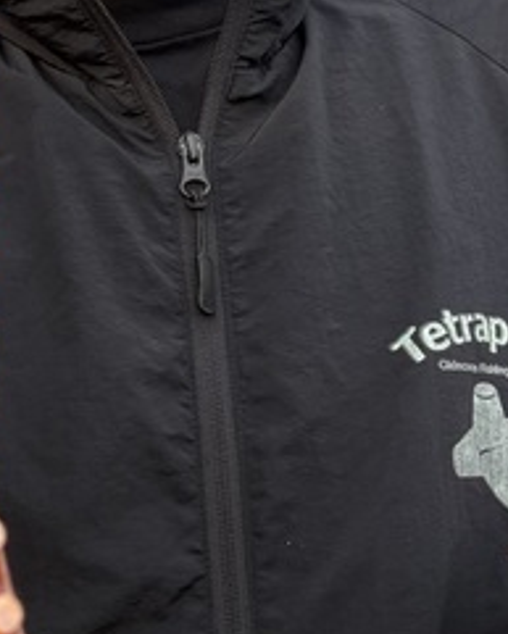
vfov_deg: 21.2
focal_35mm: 90
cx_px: -32
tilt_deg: -5.3
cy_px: 237
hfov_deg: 16.6
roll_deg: +5.0
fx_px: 1690
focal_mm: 5.96
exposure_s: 1/660
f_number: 1.6
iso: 64
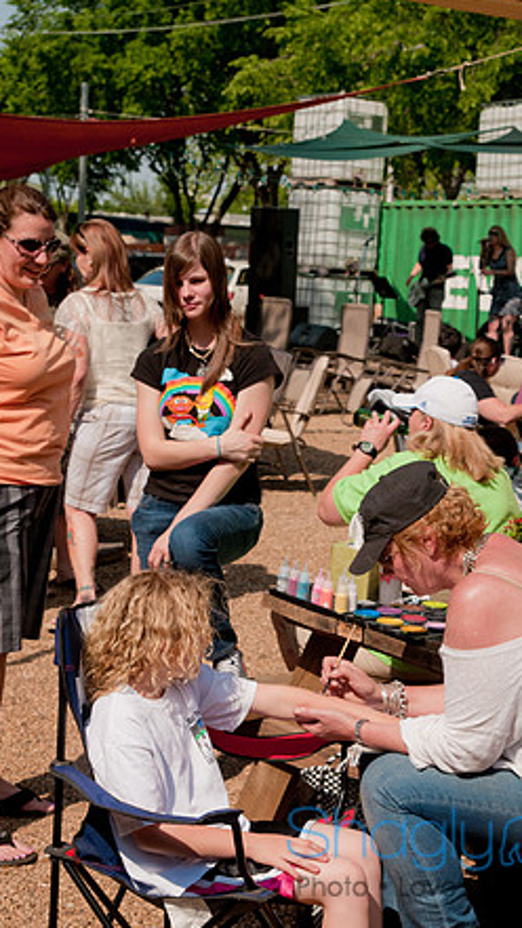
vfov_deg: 32.8
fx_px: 1575
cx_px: 304
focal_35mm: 64
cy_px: 465
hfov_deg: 18.8
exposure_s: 1/2000
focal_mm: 40
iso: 400
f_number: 5.6
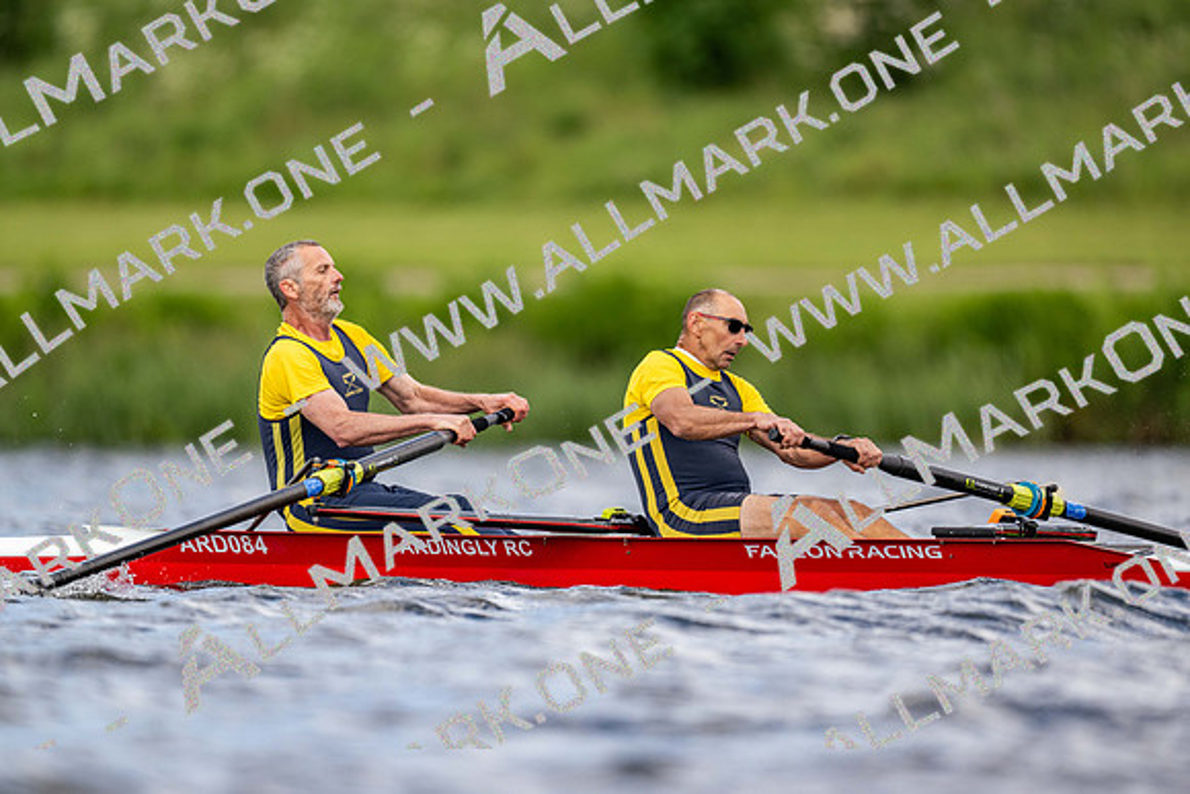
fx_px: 19837
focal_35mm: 600
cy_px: 397
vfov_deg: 2.3
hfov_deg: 3.4
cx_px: 595
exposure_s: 1/2500
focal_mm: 600
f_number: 4
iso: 560
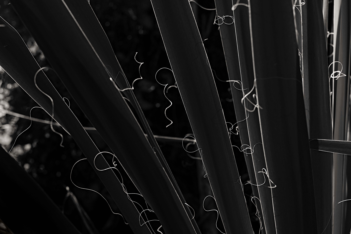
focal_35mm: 48
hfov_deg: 41.1
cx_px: 176
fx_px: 468
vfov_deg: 28.1
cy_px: 117
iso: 200
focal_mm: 32
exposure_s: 1/550
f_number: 5.6
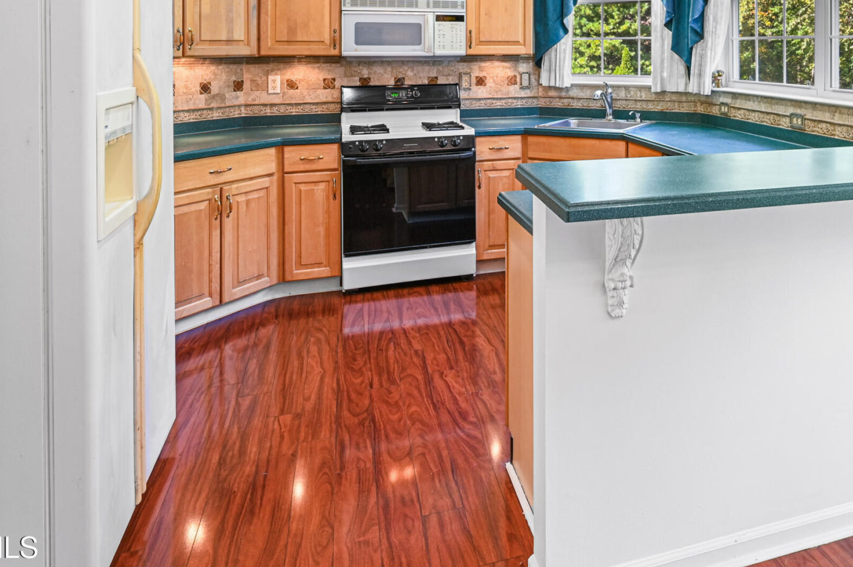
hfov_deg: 60.0
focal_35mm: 30
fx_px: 710
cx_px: 593
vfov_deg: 40.5
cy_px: 64
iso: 400
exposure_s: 1/8
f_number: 8
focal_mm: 16
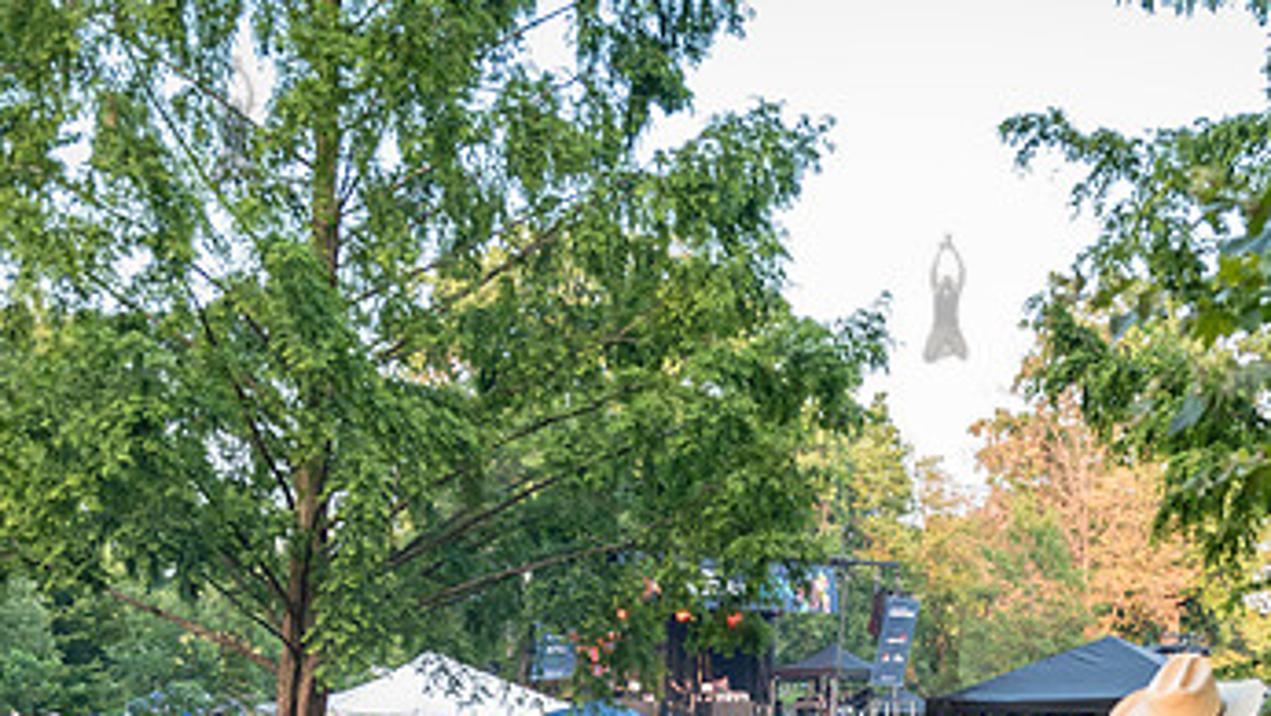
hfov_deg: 37.0
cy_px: 652
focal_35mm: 55
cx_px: 944
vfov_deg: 21.4
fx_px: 1854
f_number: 3.5
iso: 1000
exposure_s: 1/250
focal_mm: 31
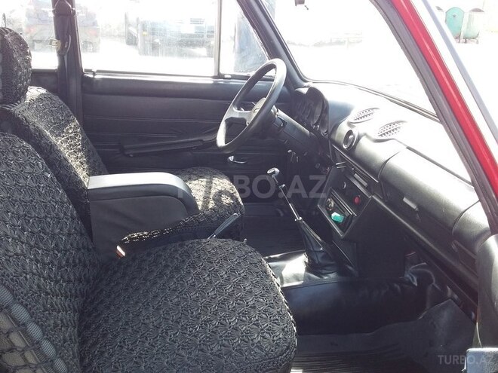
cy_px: 186
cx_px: 249
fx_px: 446
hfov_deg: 58.4
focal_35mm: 31
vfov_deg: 45.4
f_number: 2.2
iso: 40
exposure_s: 1/100
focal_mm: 3.3
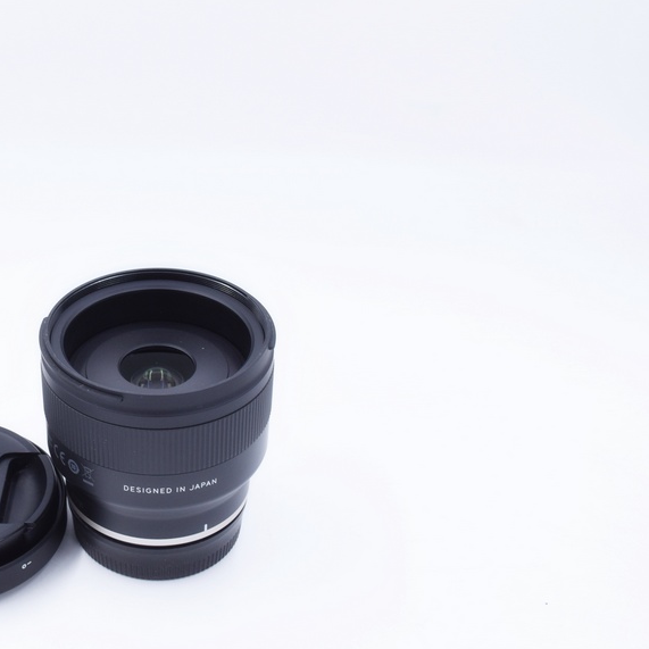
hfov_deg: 28.6
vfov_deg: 29.5
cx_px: 91
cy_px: 365
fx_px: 1230
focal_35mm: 58
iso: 400
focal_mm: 26
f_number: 8
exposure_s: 1/160
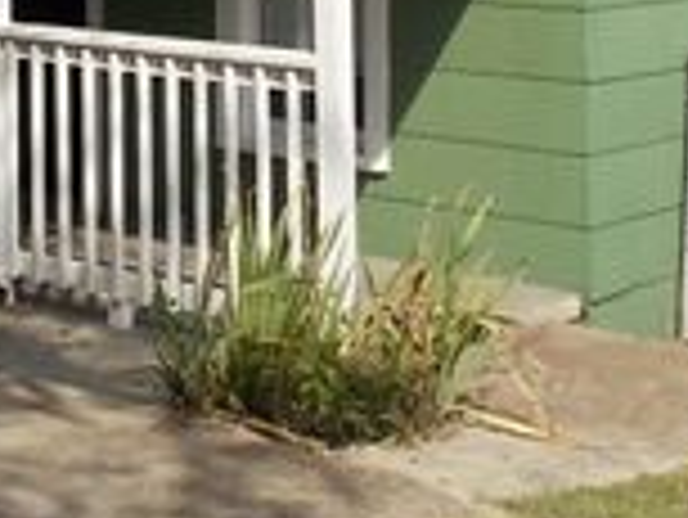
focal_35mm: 98
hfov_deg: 19.8
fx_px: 1949
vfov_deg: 14.7
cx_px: 153
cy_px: -52
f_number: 3.3
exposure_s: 1/640
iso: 80
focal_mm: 5.3
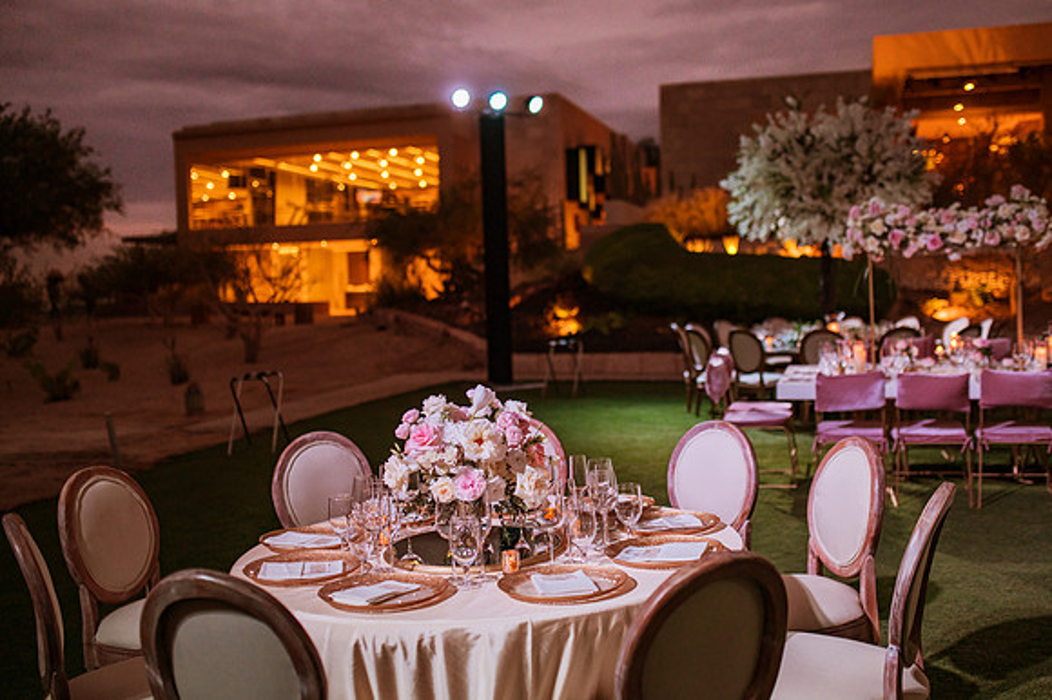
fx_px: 1053
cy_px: 350
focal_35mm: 36
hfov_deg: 53.1
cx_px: 526
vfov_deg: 36.8
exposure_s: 1/200
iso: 2000
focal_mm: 35
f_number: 1.8
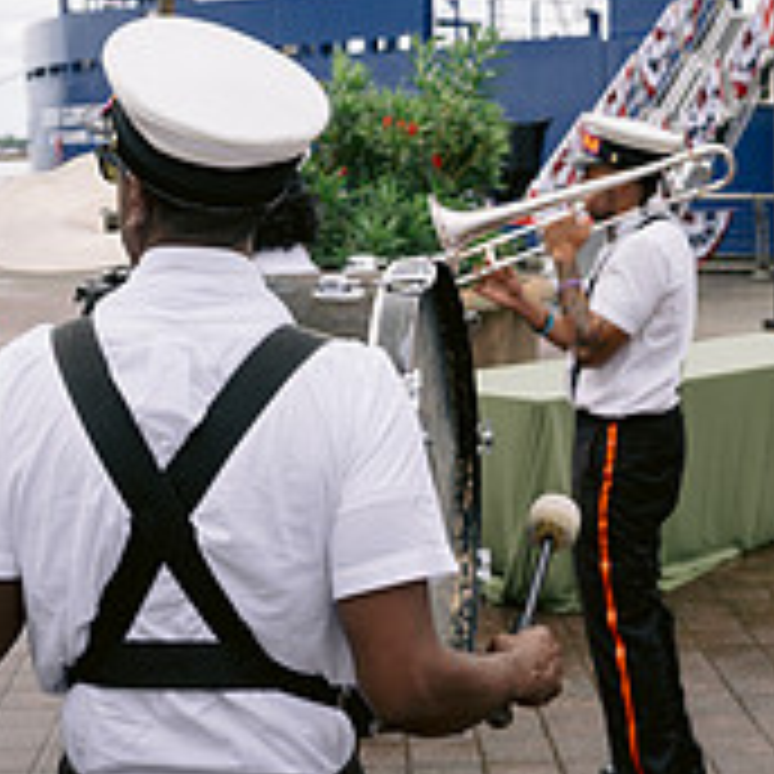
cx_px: 364
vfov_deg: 22.1
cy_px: 279
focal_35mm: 78
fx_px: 1973
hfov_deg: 22.2
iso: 64
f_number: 5
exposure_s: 1/320
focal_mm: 35
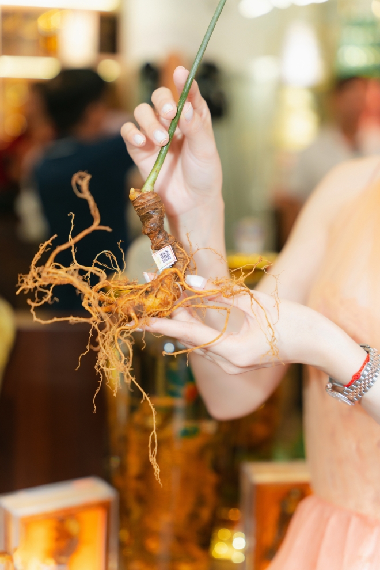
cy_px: 285
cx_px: 190
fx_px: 1108
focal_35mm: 70
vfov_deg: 28.8
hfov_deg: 19.5
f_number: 2.8
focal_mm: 70
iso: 640
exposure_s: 1/100
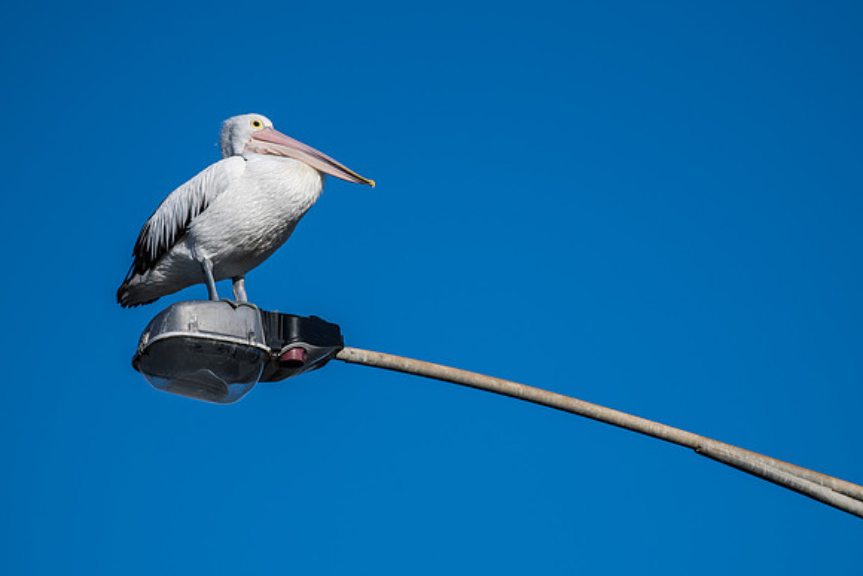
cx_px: 465
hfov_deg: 5.8
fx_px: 8542
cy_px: 312
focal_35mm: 356
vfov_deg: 3.9
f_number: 5.6
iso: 80
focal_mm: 300
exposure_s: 1/800
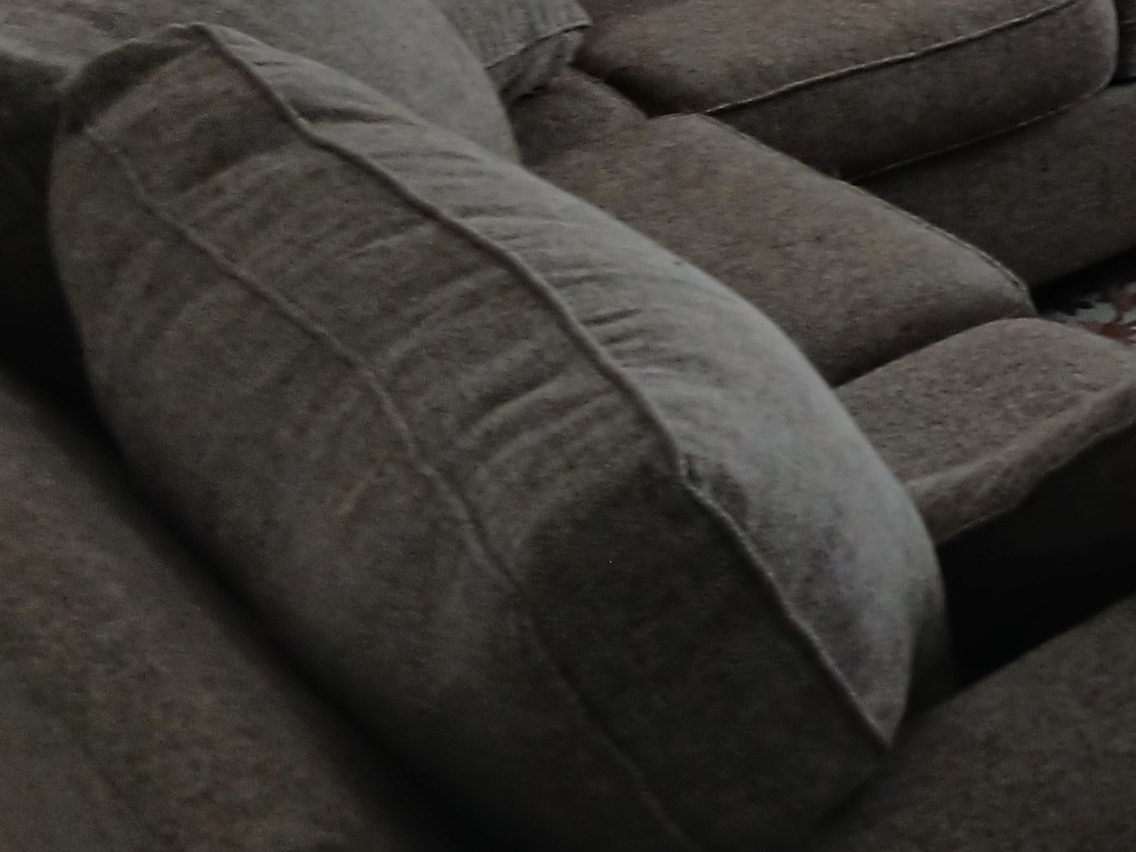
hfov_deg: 23.7
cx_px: 1314
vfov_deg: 18.8
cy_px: -10
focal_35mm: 76
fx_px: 2494
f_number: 1.8
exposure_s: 1/60
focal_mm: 3.98
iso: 250
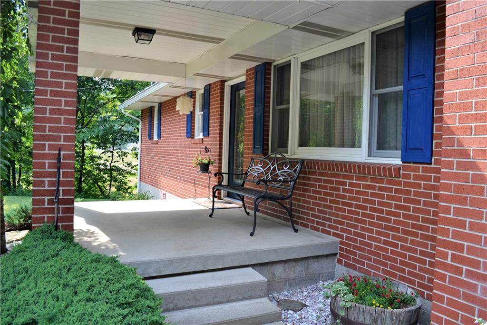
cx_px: 244
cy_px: 162
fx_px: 365
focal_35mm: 27
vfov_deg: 47.9
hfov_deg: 67.4
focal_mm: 18
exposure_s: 1/125
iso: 160
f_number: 5.6
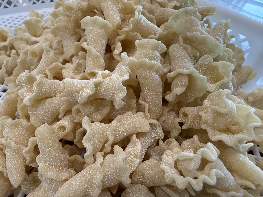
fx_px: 182
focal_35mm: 24
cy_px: 98
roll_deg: -4.7
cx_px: 132
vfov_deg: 56.8
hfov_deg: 71.6
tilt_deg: -43.8
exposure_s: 1/120
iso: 160
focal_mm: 2.22
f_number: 2.2
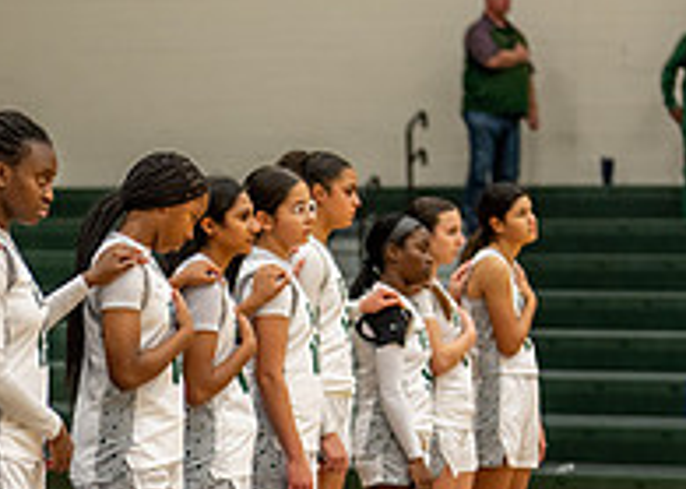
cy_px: 570
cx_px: 162
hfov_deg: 12.8
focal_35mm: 156
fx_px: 3037
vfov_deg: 9.1
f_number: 1.2
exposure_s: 1/500
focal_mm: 50
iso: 500
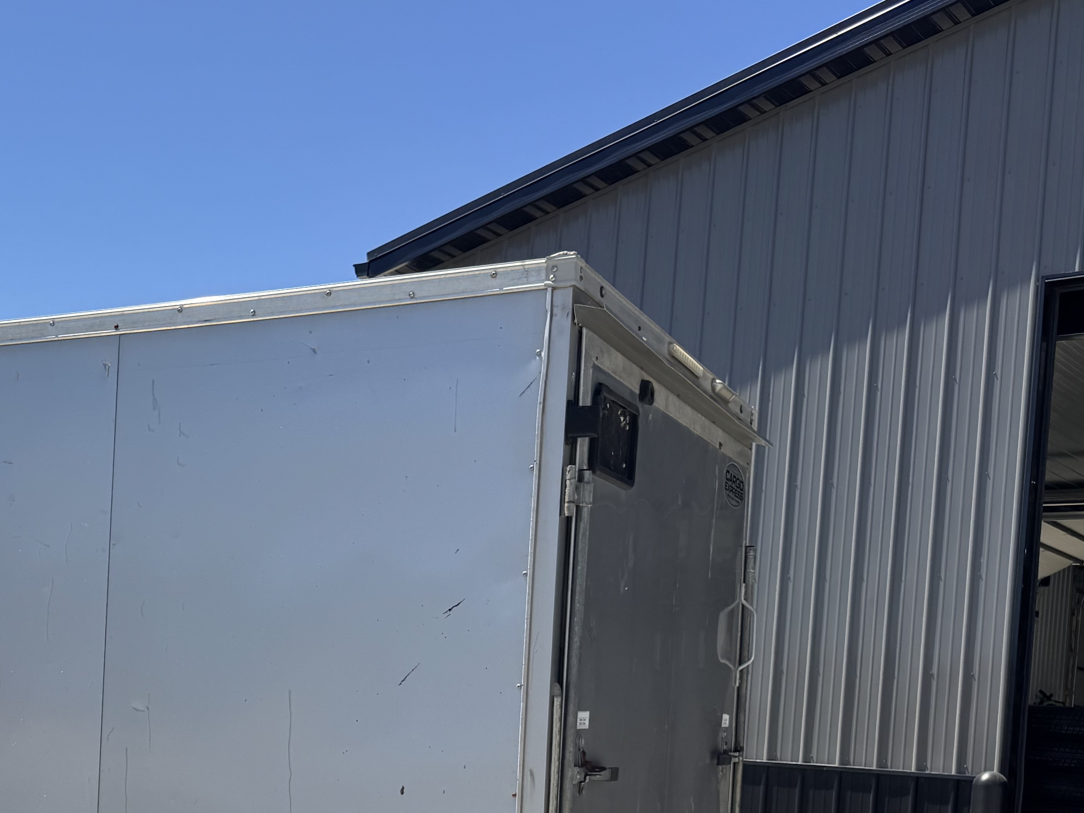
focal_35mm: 49
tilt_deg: +1.4
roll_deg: -3.5
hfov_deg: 36.2
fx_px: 1534
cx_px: 81
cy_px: 695
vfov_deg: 28.8
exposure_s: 1/4950
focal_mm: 6.76
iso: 80
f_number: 1.78
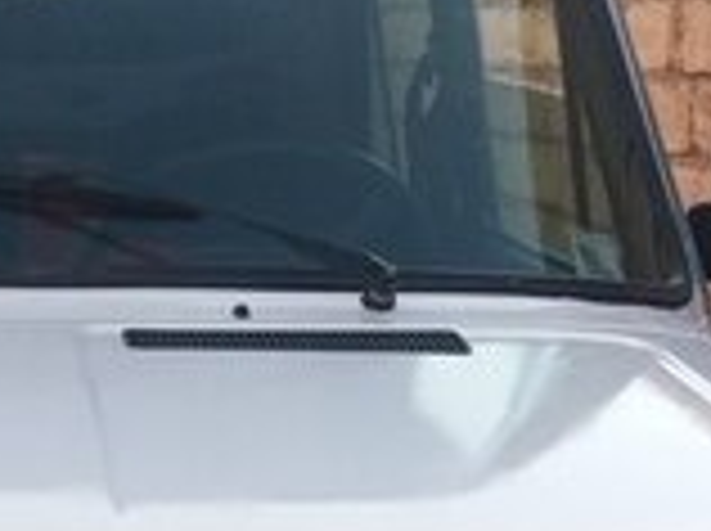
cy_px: 772
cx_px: -99
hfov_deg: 16.3
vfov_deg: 12.1
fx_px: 2399
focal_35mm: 117
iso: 64
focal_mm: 3.7
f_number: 1.9
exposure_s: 1/582
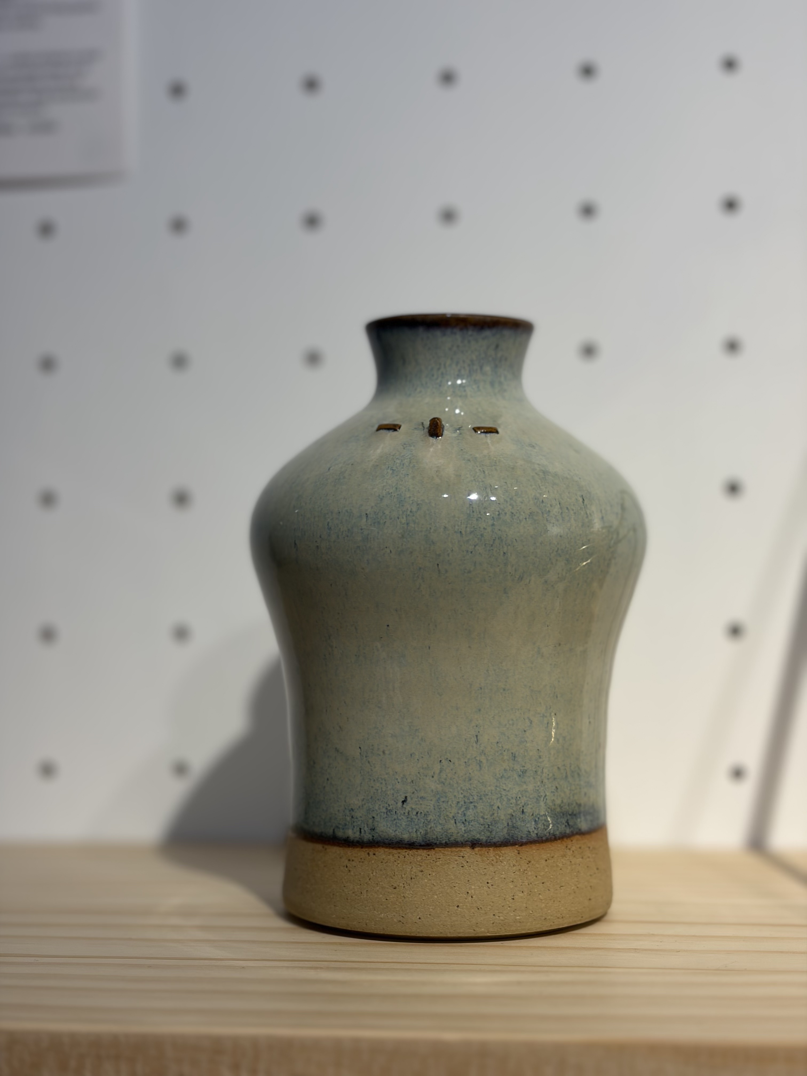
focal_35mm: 52
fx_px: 1616
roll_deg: +0.3
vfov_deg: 36.8
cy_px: 538
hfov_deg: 28.0
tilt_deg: +1.3
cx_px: 404
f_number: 1.6
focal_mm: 5.96
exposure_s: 1/100
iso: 25
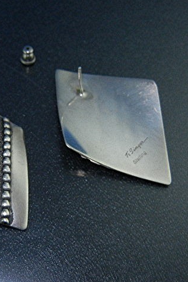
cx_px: 50
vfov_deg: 31.9
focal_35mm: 63
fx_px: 493
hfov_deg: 21.4
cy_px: 141
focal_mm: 8.1
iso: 410
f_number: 7.6
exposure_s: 1/30
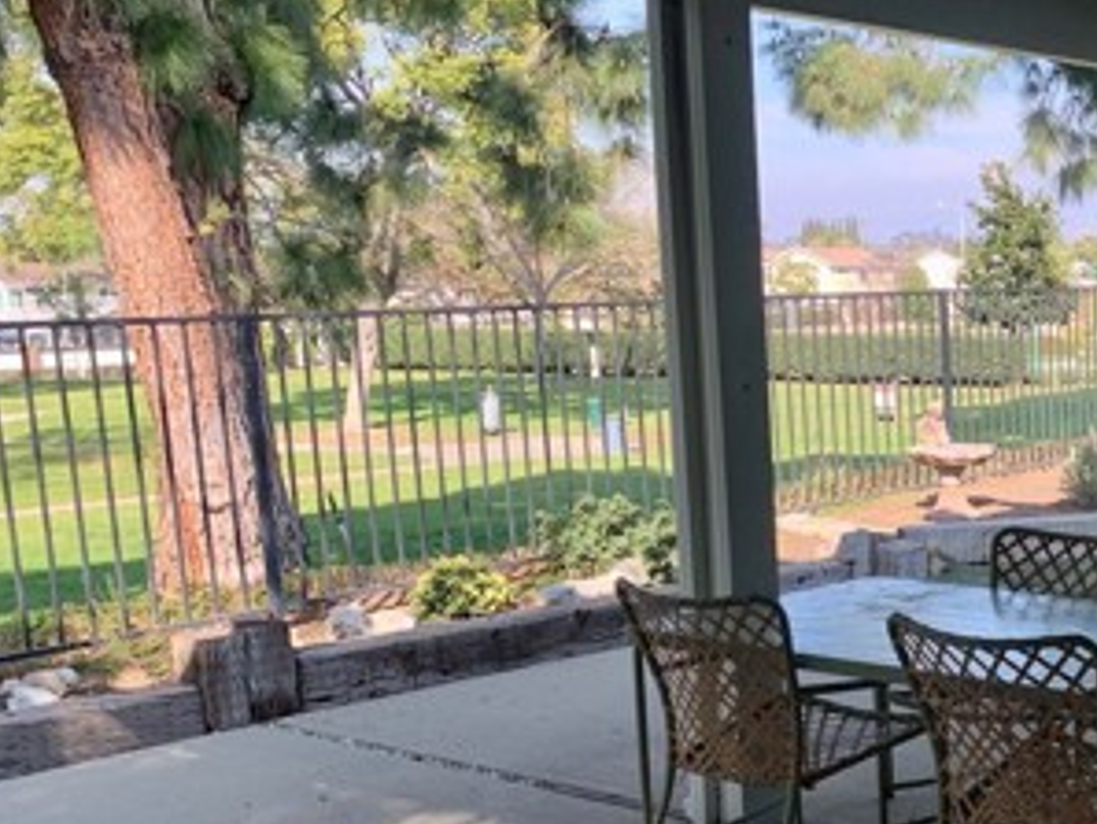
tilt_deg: -10.9
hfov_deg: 31.5
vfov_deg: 25.8
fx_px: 1775
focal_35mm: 56
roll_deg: -0.3
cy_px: 621
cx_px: 1115
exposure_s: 1/354
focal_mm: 4.25
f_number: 1.8
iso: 25
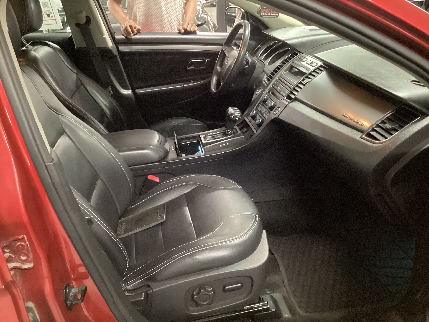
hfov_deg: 58.4
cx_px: 214
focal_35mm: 31
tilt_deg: -27.1
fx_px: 384
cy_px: 161
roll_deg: +2.7
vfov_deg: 45.4
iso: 800
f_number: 2.4
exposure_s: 1/20
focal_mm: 3.3
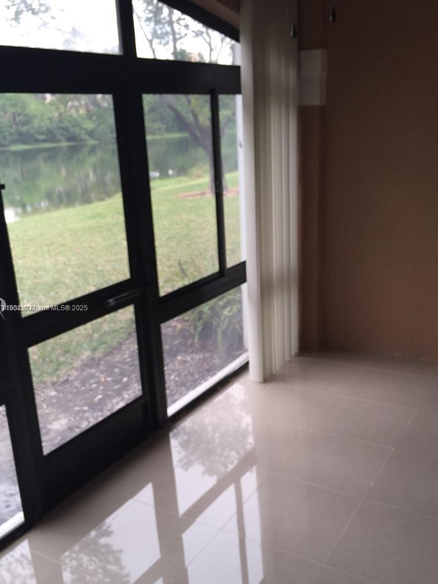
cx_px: 240
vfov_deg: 53.9
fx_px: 574
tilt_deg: -17.2
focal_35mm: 34
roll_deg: +2.6
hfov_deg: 41.7
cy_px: 309
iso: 32
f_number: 2.2
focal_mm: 4.15
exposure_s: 1/40
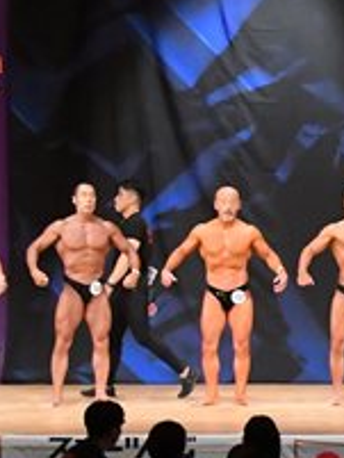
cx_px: 623
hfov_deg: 6.3
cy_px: 216
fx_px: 3084
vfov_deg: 8.5
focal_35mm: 233
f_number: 5.6
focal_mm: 42
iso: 7200
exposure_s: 1/400
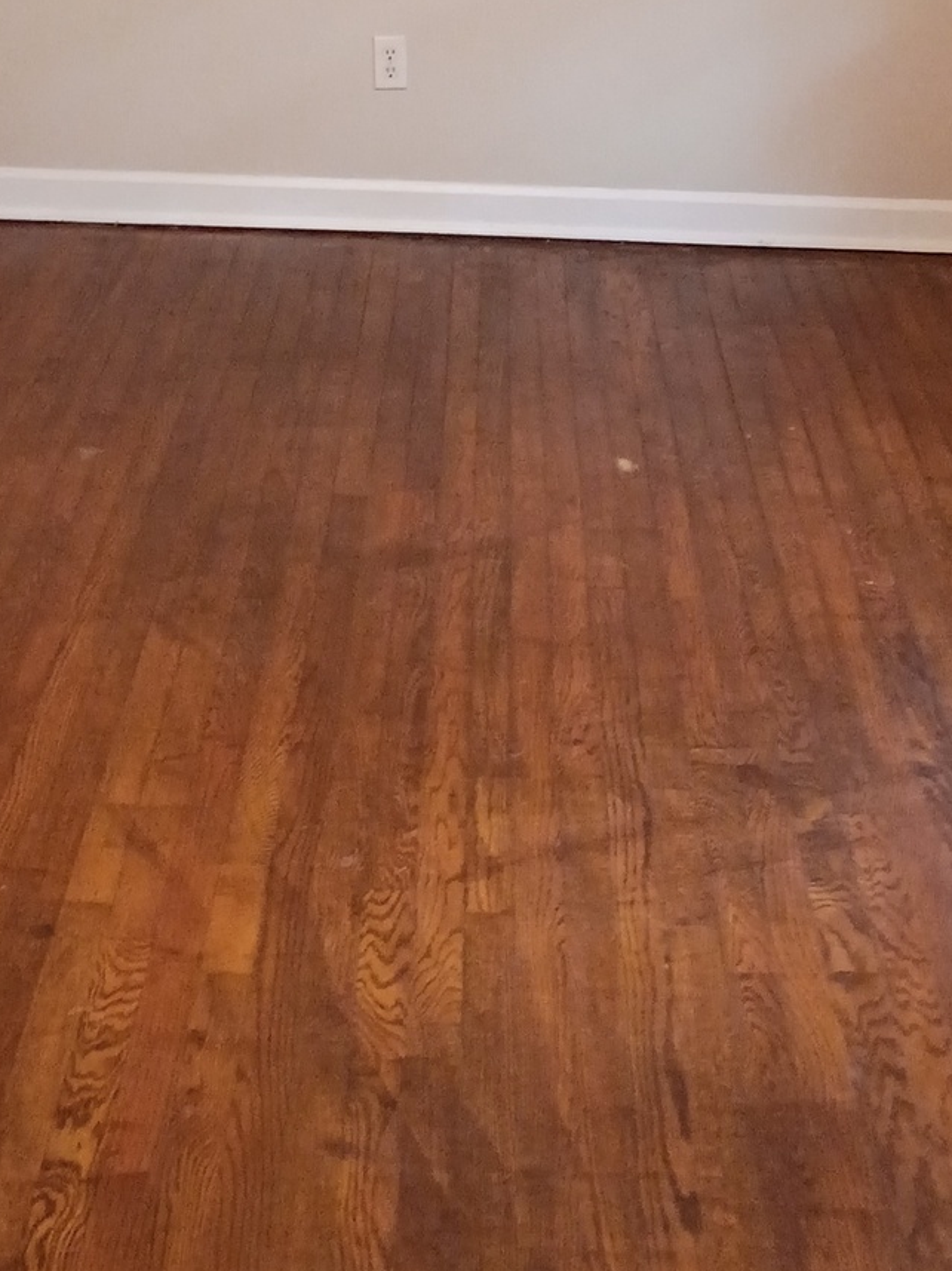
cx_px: 346
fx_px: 2862
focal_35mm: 78
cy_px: -7
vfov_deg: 23.9
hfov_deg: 18.8
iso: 692
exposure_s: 1/30
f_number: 1.8
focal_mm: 4.27
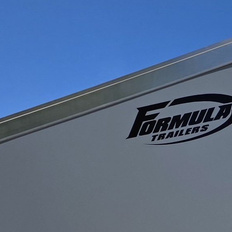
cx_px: 386
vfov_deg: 11.3
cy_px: 445
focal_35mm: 142
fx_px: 1077
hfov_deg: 11.6
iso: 80
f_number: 1.7
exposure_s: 1/7944
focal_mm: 6.3
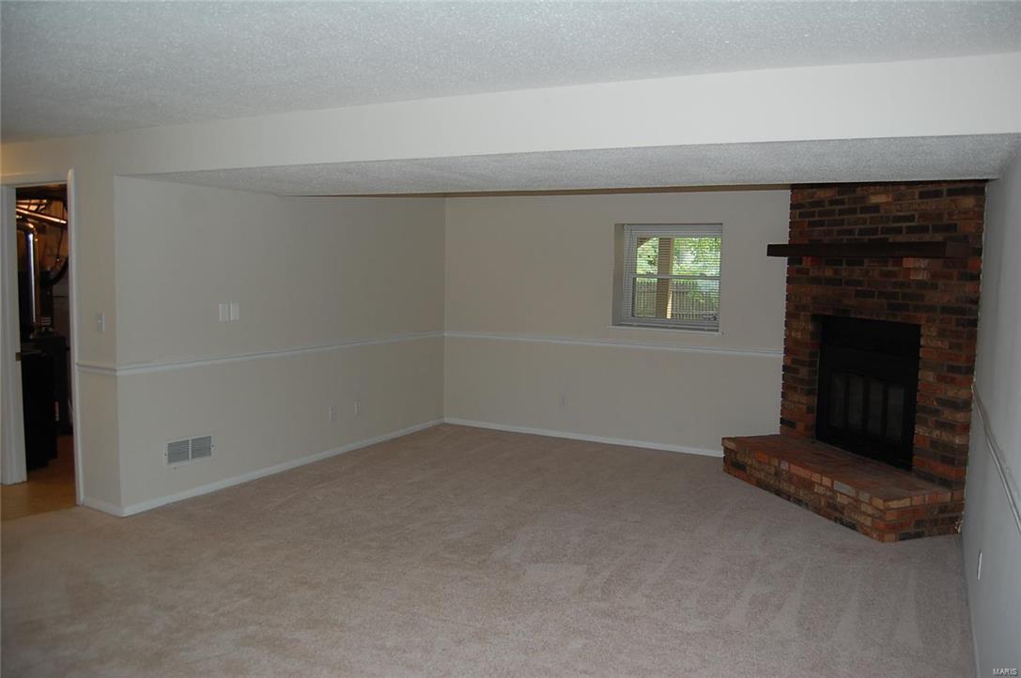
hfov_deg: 67.4
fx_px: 765
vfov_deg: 47.8
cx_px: 510
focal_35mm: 27
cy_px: 339
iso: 400
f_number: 3.5
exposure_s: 1/60
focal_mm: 18
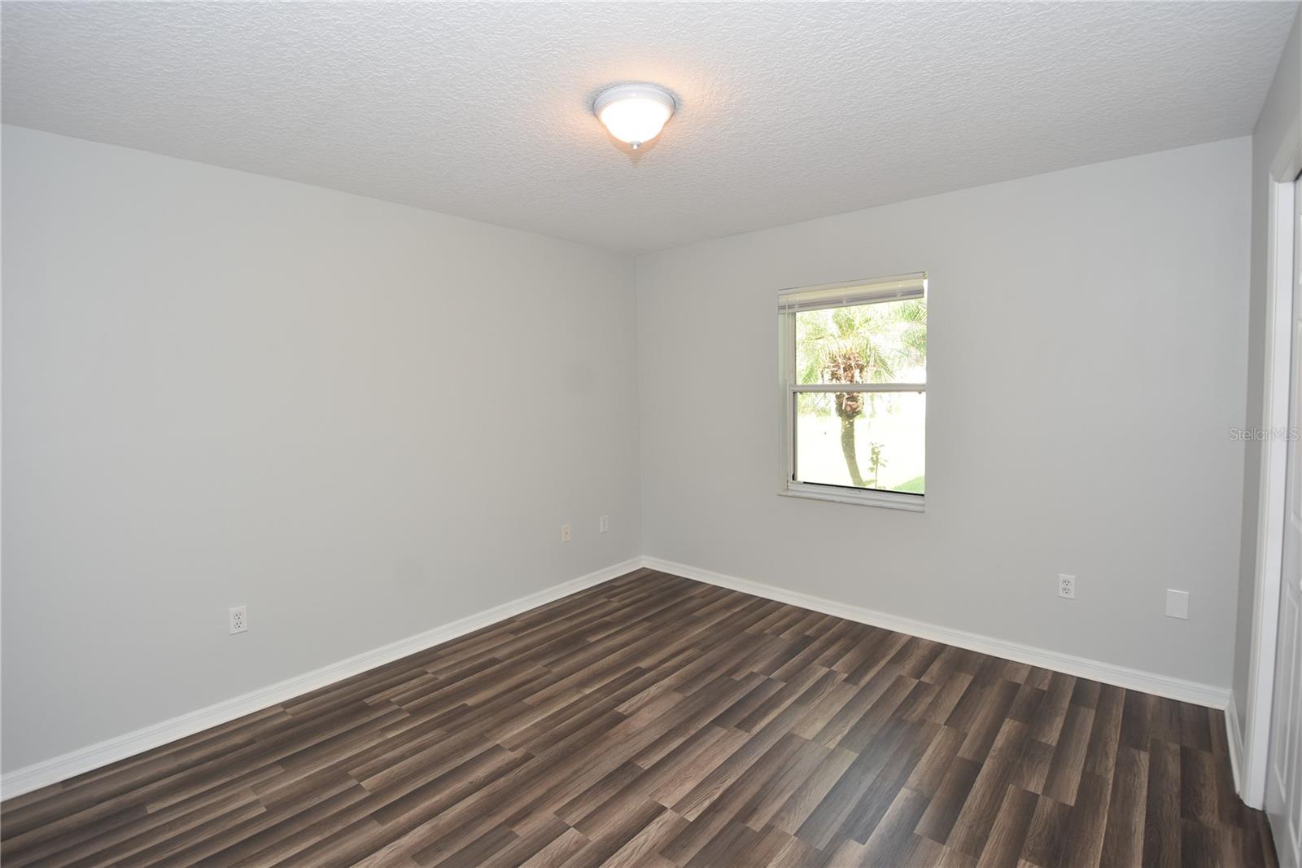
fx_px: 597
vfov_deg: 72.0
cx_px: 651
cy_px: 434
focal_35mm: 16
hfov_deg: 95.0
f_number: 4
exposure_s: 1/60
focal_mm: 11
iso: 250
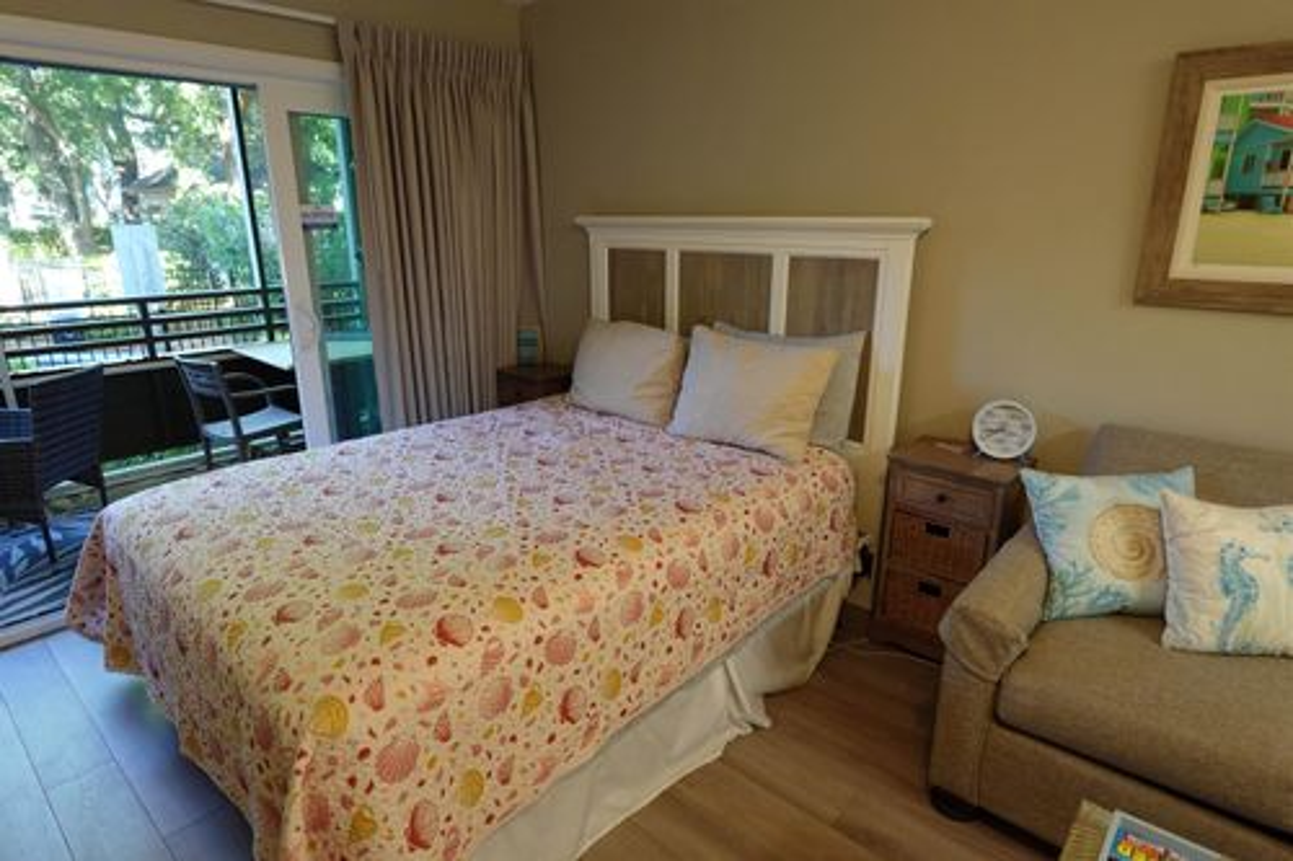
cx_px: 646
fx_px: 718
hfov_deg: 84.0
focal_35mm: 20
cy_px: 430
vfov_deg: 61.9
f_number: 2
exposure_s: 1/80
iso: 250
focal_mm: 7.6
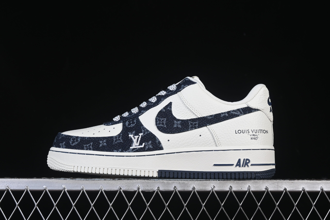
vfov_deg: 18.2
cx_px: 165
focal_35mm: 75
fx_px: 687
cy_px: 110
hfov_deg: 27.0
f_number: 8
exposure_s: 1/80
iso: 160
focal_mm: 50
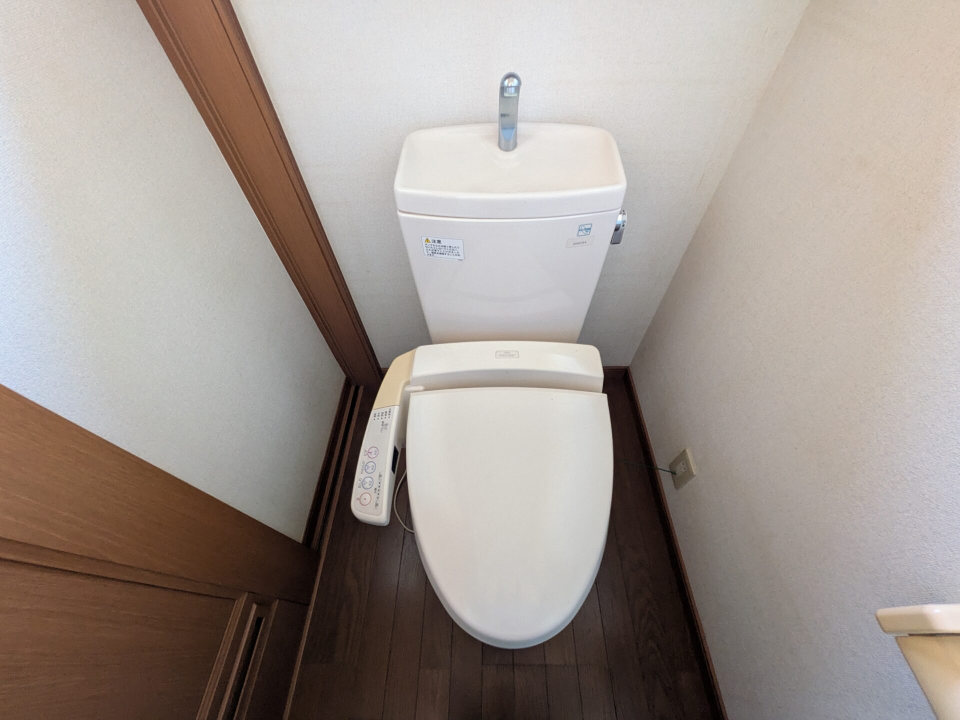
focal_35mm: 14
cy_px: 360
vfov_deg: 85.7
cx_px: 480
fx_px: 388
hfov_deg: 102.1
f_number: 2.2
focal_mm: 1.85
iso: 589
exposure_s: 1/33.3
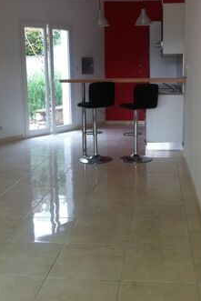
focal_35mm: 47
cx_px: 122
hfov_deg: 28.6
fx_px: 393
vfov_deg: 41.7
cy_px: 117
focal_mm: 3.85
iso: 100
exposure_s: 1/30
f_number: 2.8
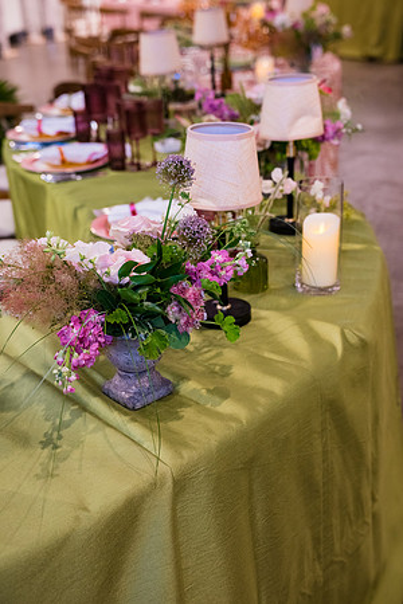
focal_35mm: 50
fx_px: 840
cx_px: 202
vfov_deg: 39.6
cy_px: 302
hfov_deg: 27.0
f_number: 3.5
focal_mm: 50
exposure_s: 1/100
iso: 900
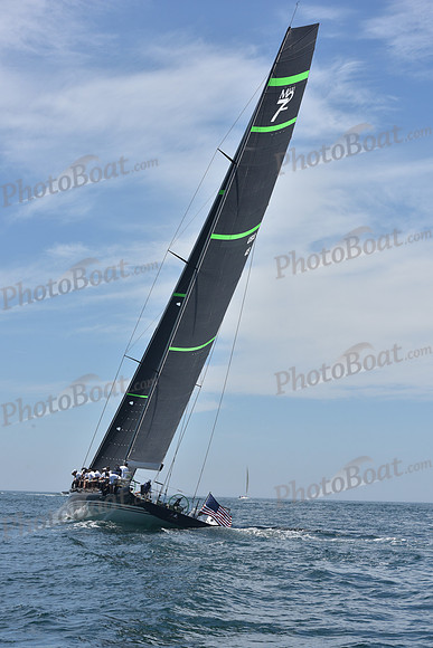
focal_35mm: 70
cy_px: 324
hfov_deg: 19.5
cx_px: 216
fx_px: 1262
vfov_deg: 28.8
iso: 250
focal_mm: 70
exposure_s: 1/800
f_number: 11
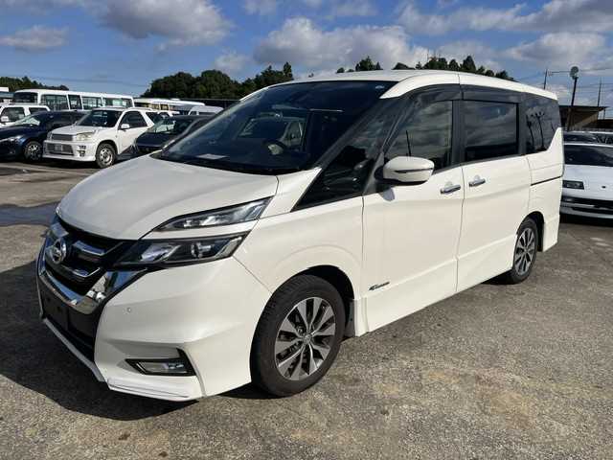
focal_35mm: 26
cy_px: 230
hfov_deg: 67.3
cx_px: 306
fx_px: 460
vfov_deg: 53.1
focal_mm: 5.1
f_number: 1.6
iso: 50
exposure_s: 1/9901
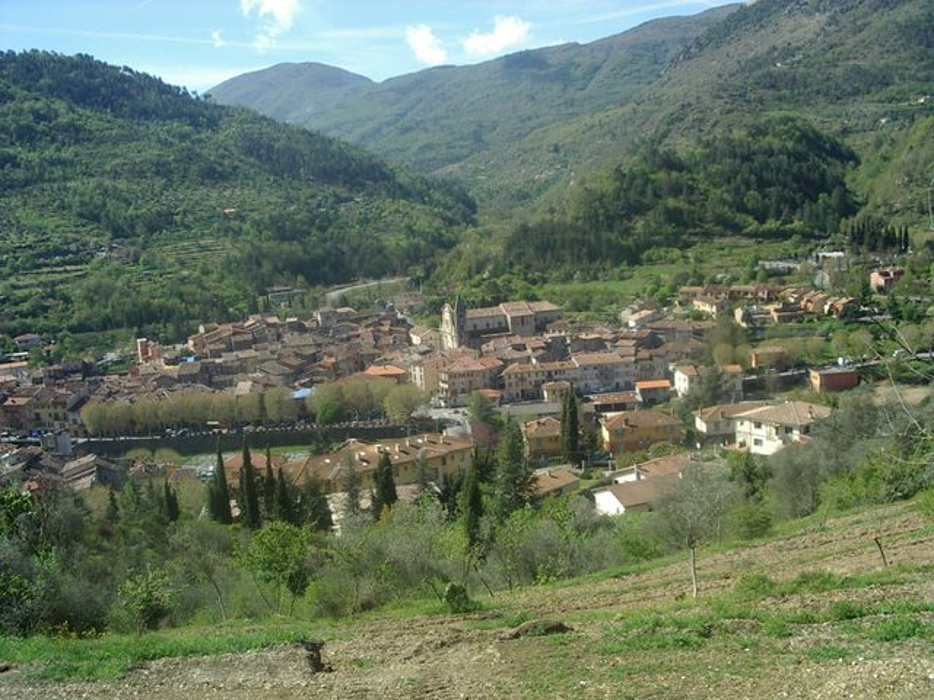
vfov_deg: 37.7
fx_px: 1025
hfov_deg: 49.0
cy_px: 350
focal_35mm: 38
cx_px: 467
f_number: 4.8
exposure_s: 1/320
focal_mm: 5.8
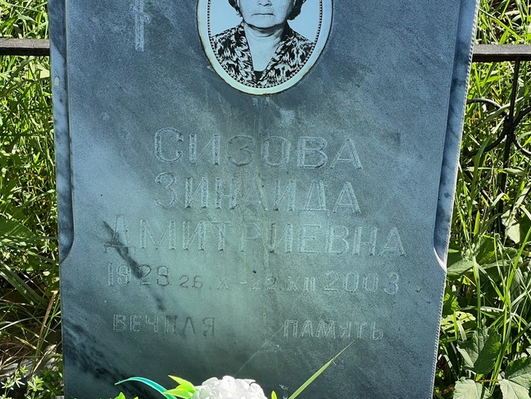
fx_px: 1457
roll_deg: +2.8
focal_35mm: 95
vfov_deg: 15.6
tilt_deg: -34.8
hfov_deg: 20.6
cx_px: 252
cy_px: 198
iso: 32
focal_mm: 9
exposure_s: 1/159
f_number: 2.8
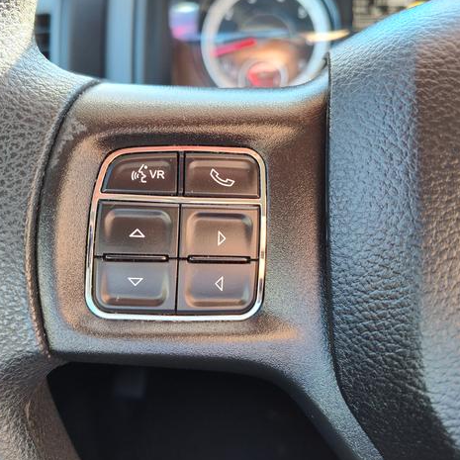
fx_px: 421
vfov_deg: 57.3
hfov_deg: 56.7
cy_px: 228
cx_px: 178
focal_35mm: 28
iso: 205
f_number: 1.88
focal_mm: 5.56
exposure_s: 1/120
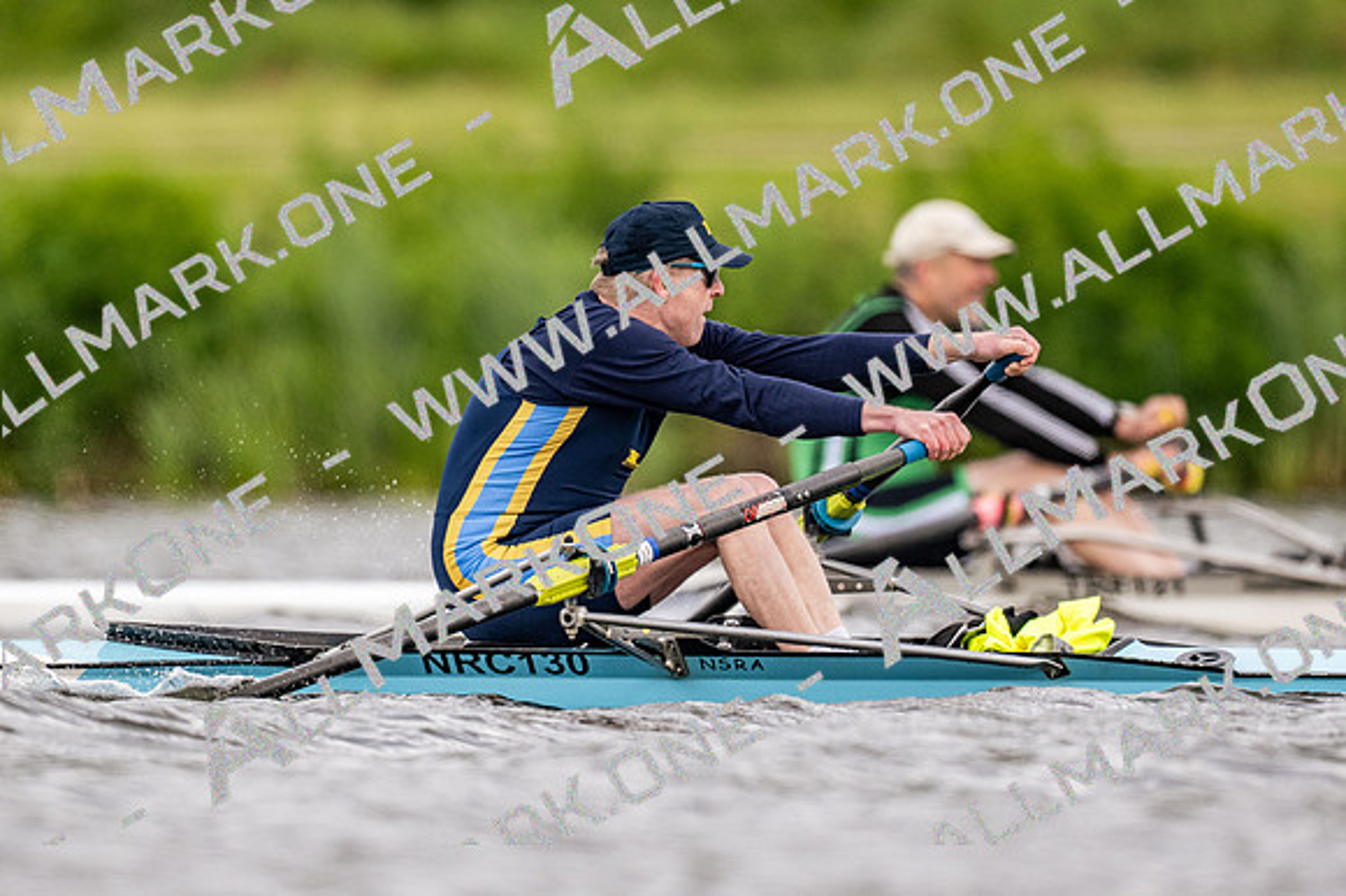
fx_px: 33630
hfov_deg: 2.3
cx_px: 673
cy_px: 448
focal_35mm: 900
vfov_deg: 1.5
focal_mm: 600
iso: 900
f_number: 4
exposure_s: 1/2500
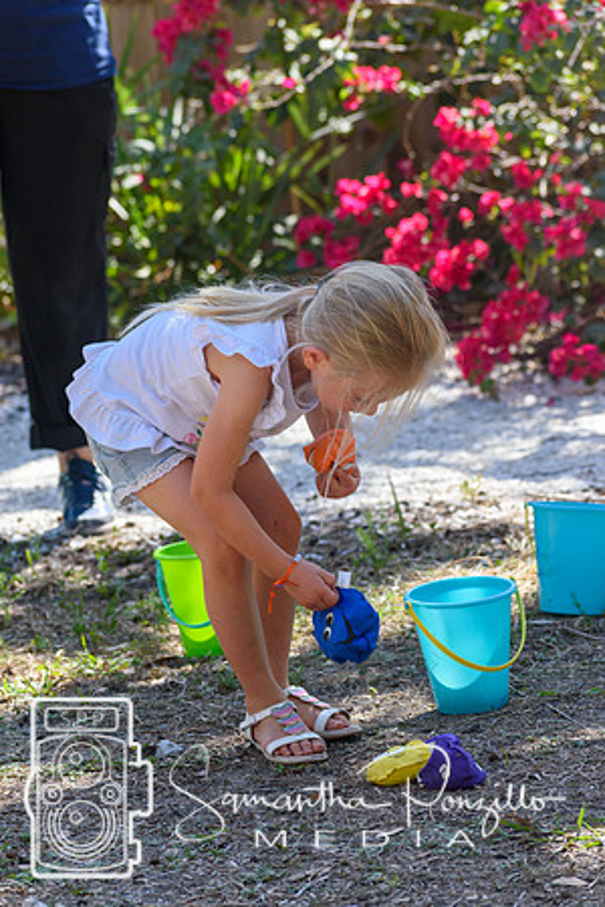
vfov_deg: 10.5
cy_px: 454
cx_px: 302
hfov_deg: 7.0
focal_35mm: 195
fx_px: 4915
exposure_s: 1/500
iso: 280
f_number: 5.6
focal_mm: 130
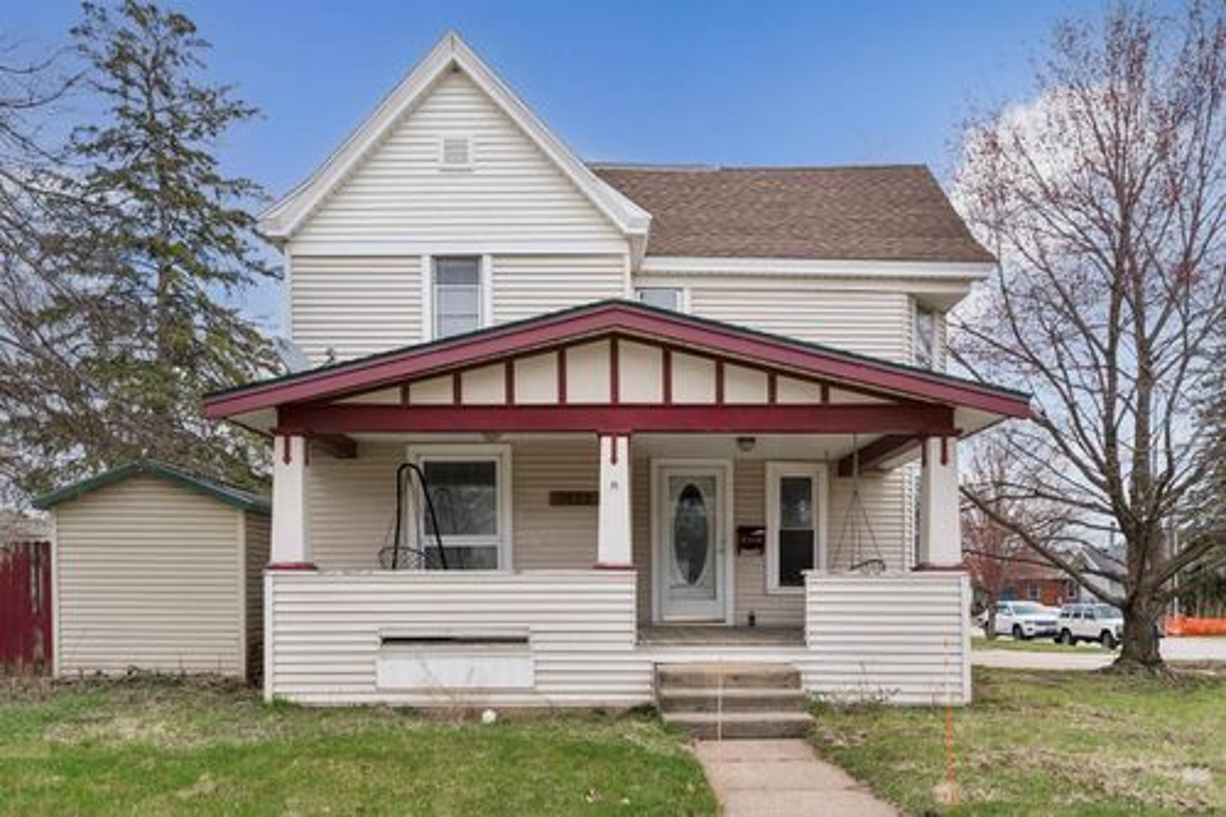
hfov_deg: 71.5
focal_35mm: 25
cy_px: 408
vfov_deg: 51.3
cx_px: 613
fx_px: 851
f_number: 9
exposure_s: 1/500
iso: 400
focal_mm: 25
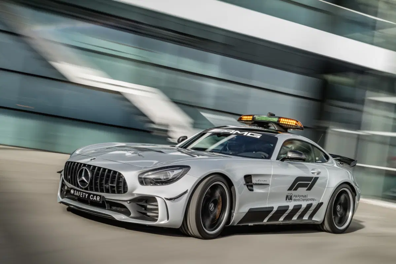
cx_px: 198
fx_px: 572
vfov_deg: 26.0
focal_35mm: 52
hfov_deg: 38.2
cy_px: 132
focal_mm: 52
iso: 31
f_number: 11
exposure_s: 6
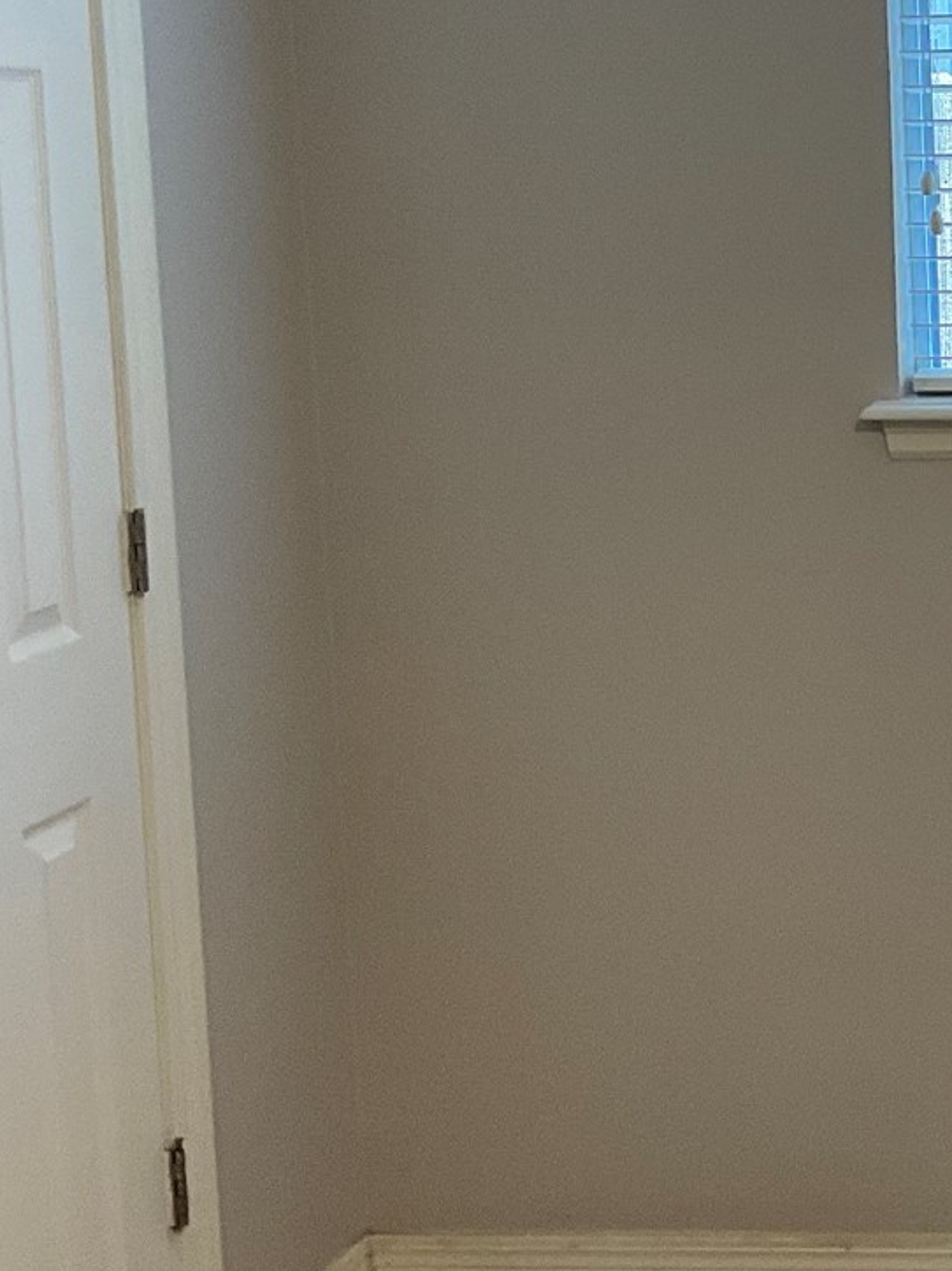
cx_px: 1307
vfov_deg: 25.3
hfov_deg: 17.7
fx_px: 2824
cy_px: 476
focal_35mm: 77
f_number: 1.8
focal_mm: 3
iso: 50
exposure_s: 1/60
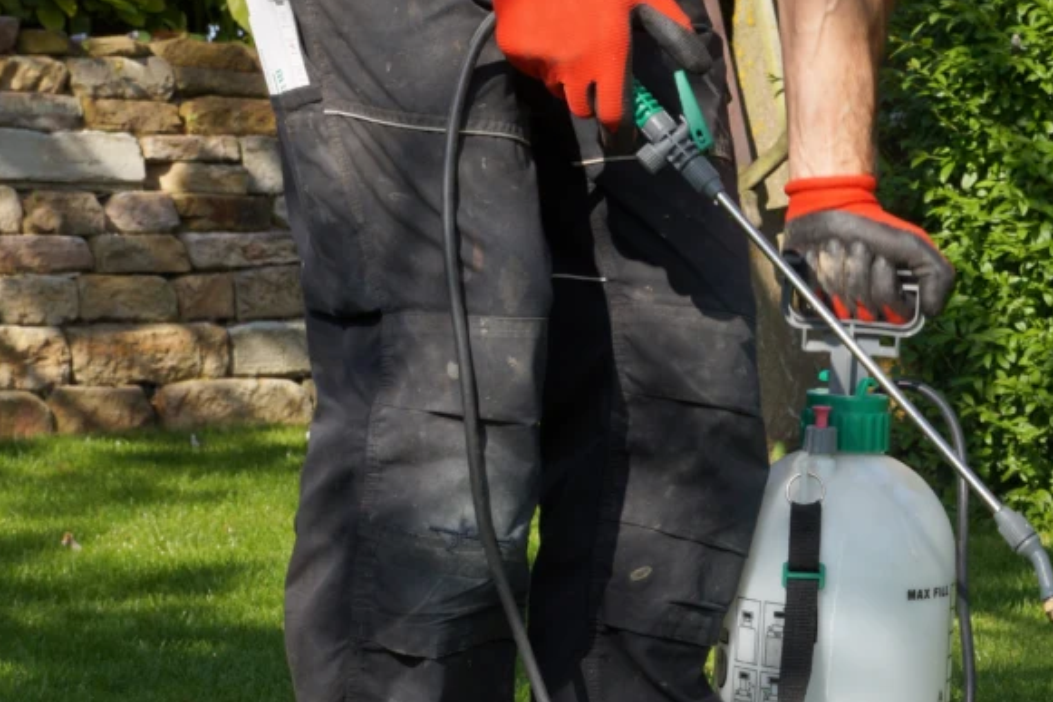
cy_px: 615
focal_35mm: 119
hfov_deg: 17.1
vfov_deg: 11.5
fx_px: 3476
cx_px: 865
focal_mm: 45
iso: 200
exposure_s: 1/125
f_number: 11
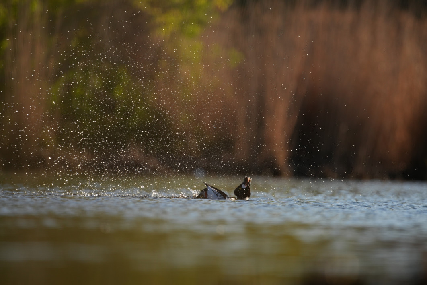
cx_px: 214
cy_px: 142
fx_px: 7116
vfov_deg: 2.3
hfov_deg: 3.4
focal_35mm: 600
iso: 400
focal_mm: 400
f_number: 4.5
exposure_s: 1/1600
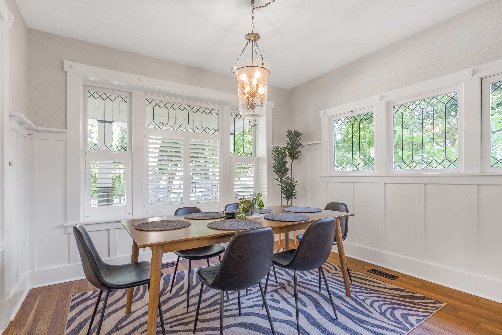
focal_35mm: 16
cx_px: 251
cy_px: 168
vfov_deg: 73.8
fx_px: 223
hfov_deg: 96.7
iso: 100
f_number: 9
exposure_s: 1/4
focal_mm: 16
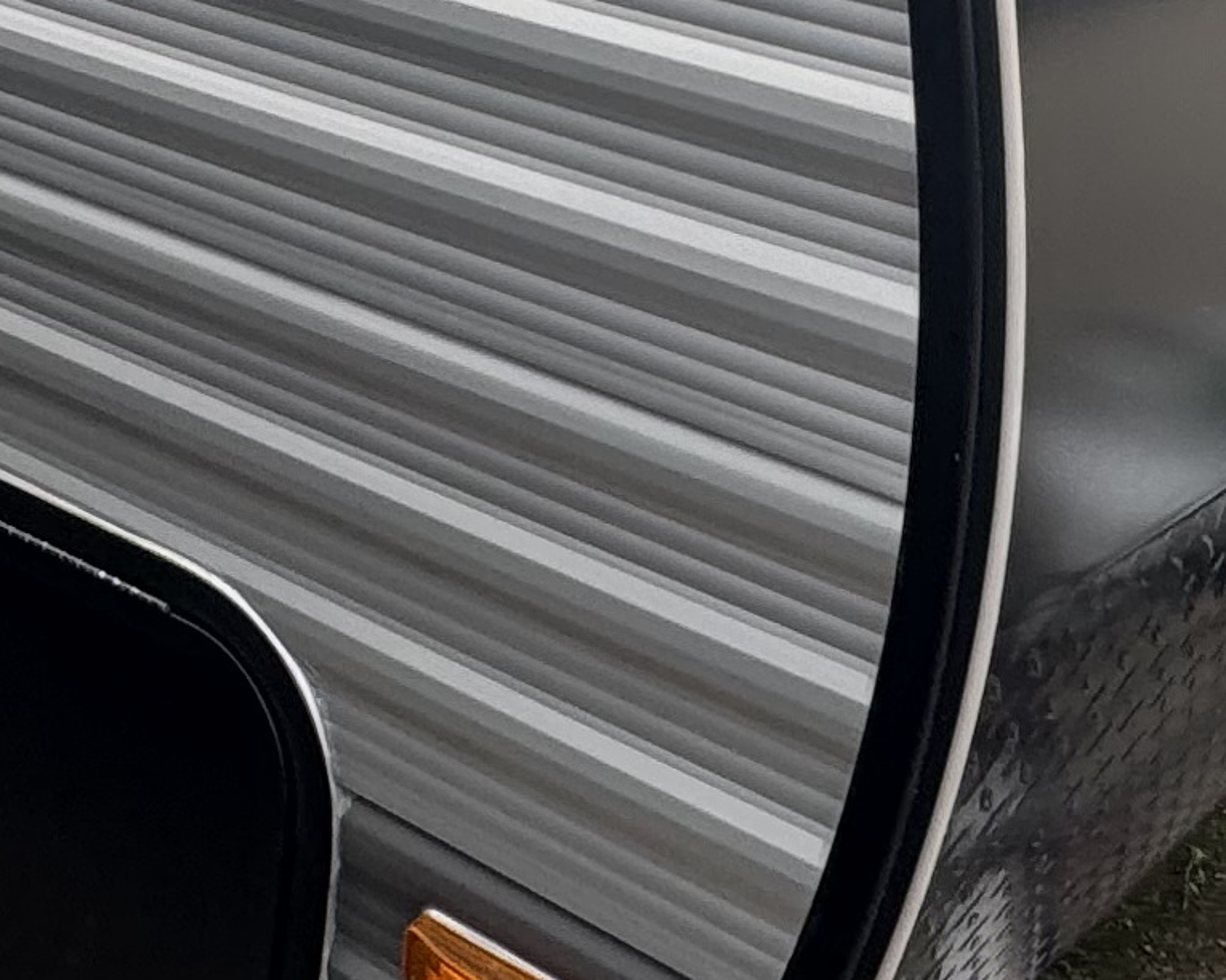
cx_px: 292
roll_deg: -5.1
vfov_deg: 19.8
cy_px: -248
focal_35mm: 72
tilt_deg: -6.4
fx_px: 2613
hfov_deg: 26.0
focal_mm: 2.22
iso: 40
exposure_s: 1/254
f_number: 2.2
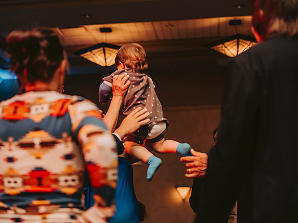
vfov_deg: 19.1
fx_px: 663
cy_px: 111
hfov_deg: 25.3
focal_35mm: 77
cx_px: 133
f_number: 2.8
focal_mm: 70
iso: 800
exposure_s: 1/60
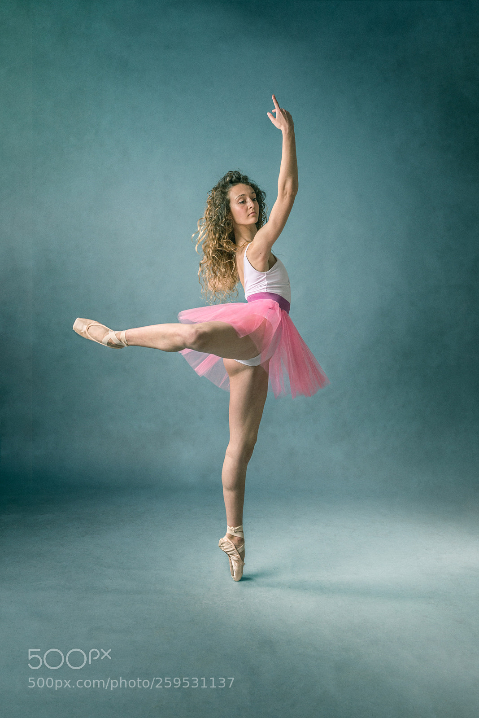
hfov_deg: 36.9
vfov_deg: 53.1
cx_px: 240
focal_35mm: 36
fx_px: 718
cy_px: 359
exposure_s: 1/320
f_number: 6.3
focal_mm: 36
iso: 100
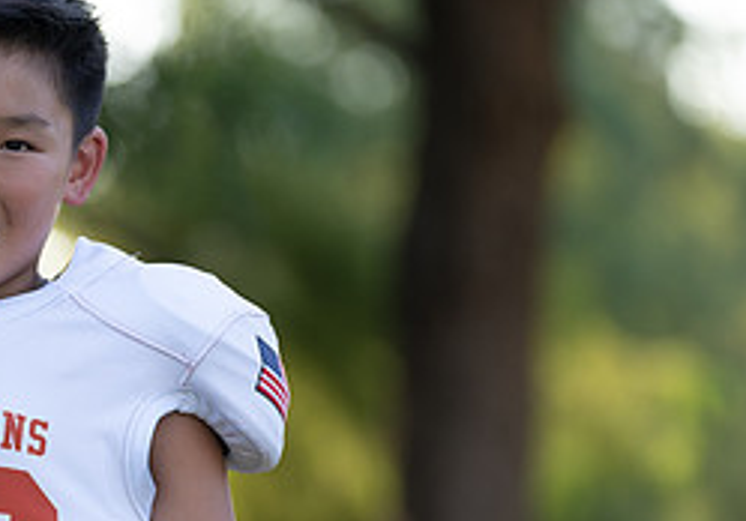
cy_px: 415
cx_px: 23
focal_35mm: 372
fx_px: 7824
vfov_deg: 3.8
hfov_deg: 5.4
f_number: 2.8
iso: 160
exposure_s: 1/400
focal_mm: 147
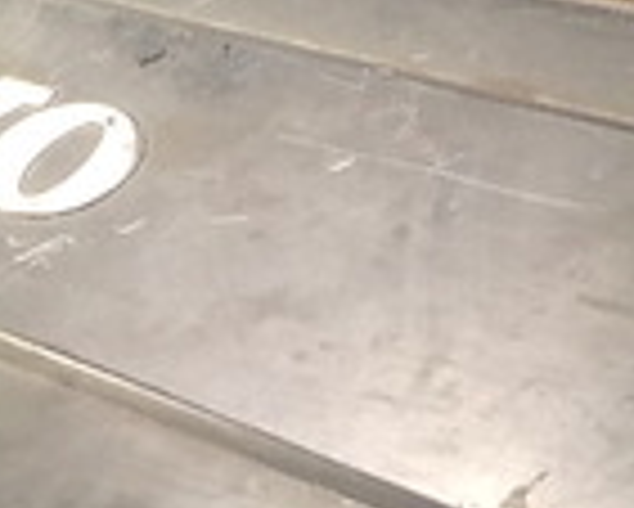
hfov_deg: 14.5
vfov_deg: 11.6
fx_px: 2497
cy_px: 319
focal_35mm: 133
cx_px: 283
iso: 250
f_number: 3.3
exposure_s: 1/30
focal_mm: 4.1
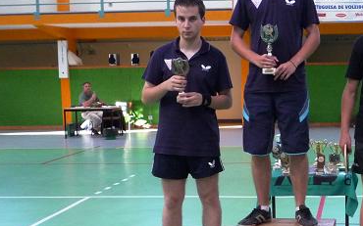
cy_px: 148
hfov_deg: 28.8
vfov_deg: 18.8
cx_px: 317
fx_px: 682
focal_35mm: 69
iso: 400
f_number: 3.6
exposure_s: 1/30
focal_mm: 5.8
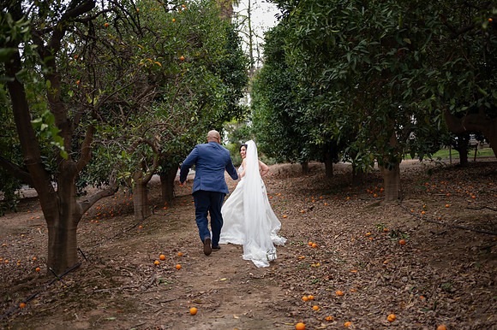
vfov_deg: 33.4
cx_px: 248
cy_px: 165
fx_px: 552
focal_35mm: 40
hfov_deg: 48.5
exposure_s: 1/80
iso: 100
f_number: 2
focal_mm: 40
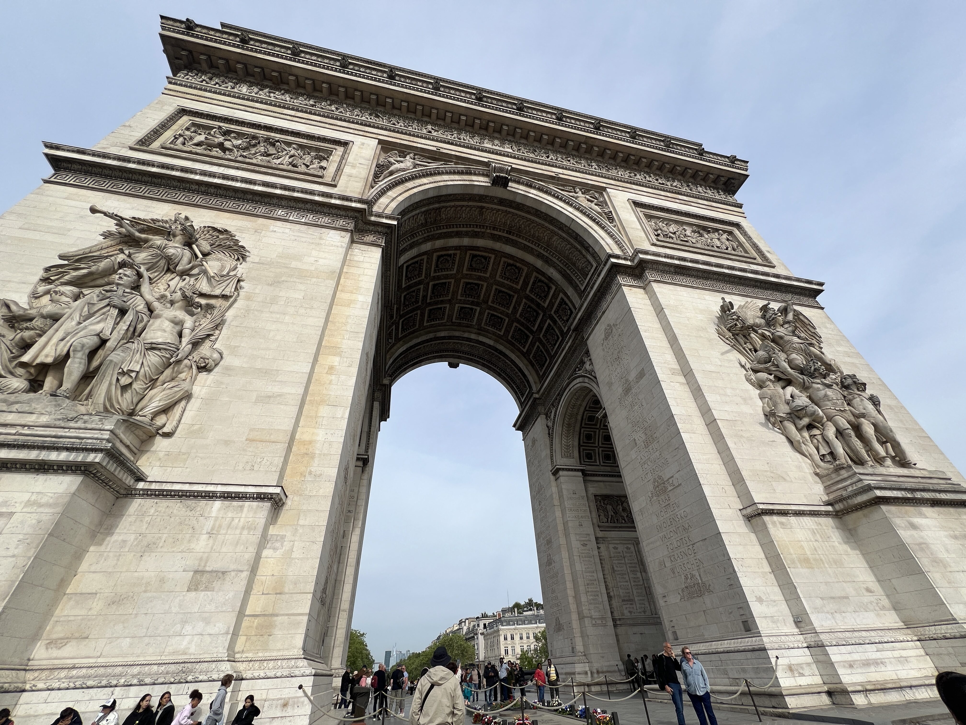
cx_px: 483
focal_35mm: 13
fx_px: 363
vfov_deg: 89.9
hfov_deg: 106.2
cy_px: 362
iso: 32
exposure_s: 1/1698
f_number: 1.8
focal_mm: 1.57
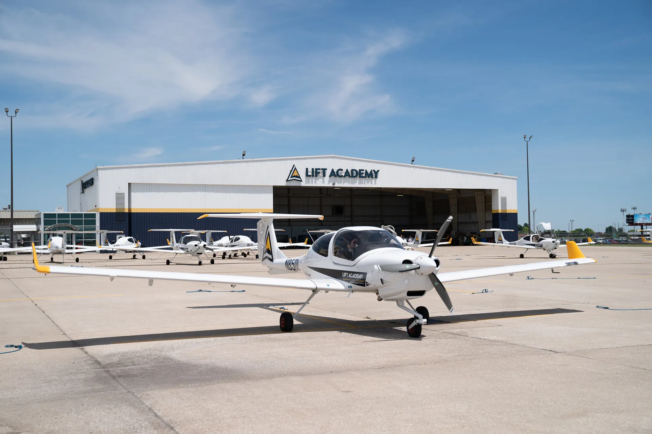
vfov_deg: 31.2
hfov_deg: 45.4
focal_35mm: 43
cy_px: 217
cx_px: 326
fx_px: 779
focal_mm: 43
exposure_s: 1/2500
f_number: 3.5
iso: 64
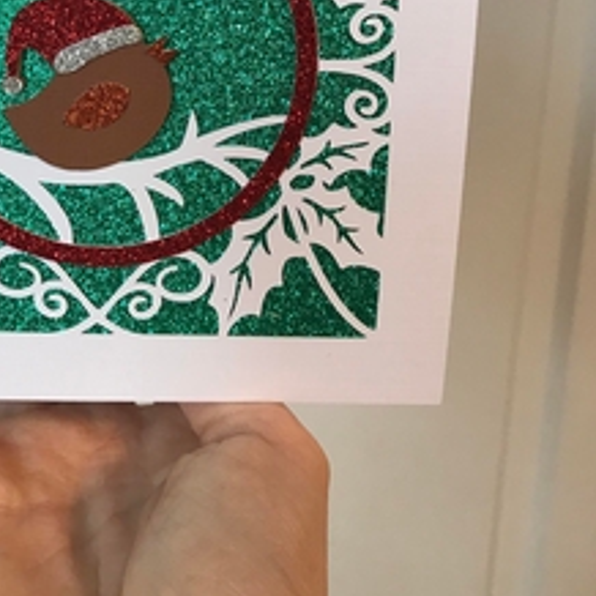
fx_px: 993
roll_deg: -3.0
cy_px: 46
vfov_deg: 31.6
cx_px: 138
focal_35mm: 51
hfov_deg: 32.7
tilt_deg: -6.4
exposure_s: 1/33
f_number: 1.8
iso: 32
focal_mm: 3.99
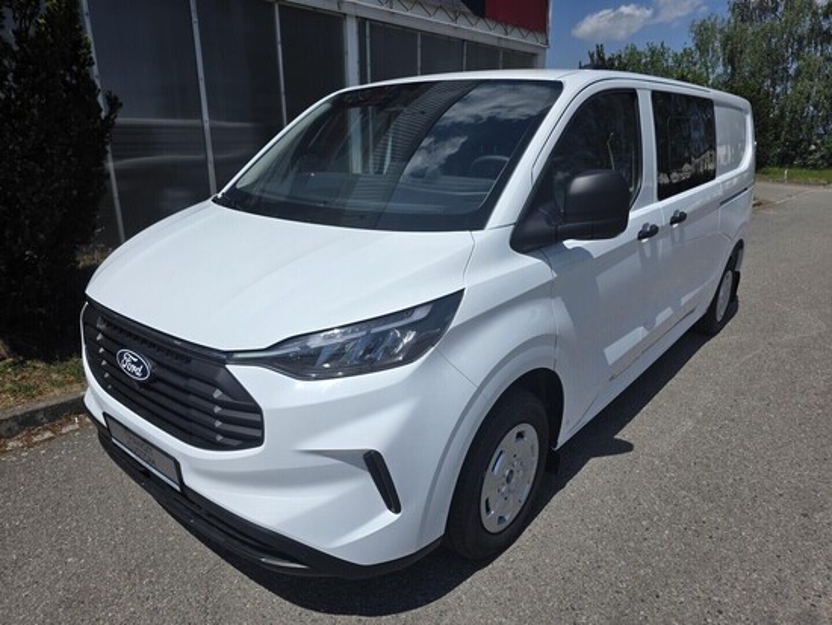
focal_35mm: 23
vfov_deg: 58.9
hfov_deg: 73.9
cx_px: 416
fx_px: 553
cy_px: 312
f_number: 1.7
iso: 50
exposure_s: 1/7944
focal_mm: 6.3
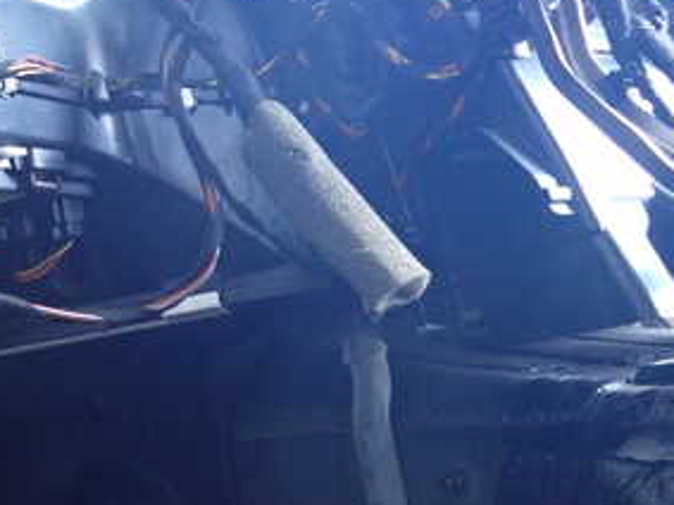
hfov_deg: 35.6
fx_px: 1032
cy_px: 138
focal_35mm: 53
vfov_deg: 27.2
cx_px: 188
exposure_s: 1/125
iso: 400
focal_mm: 4.5
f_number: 2
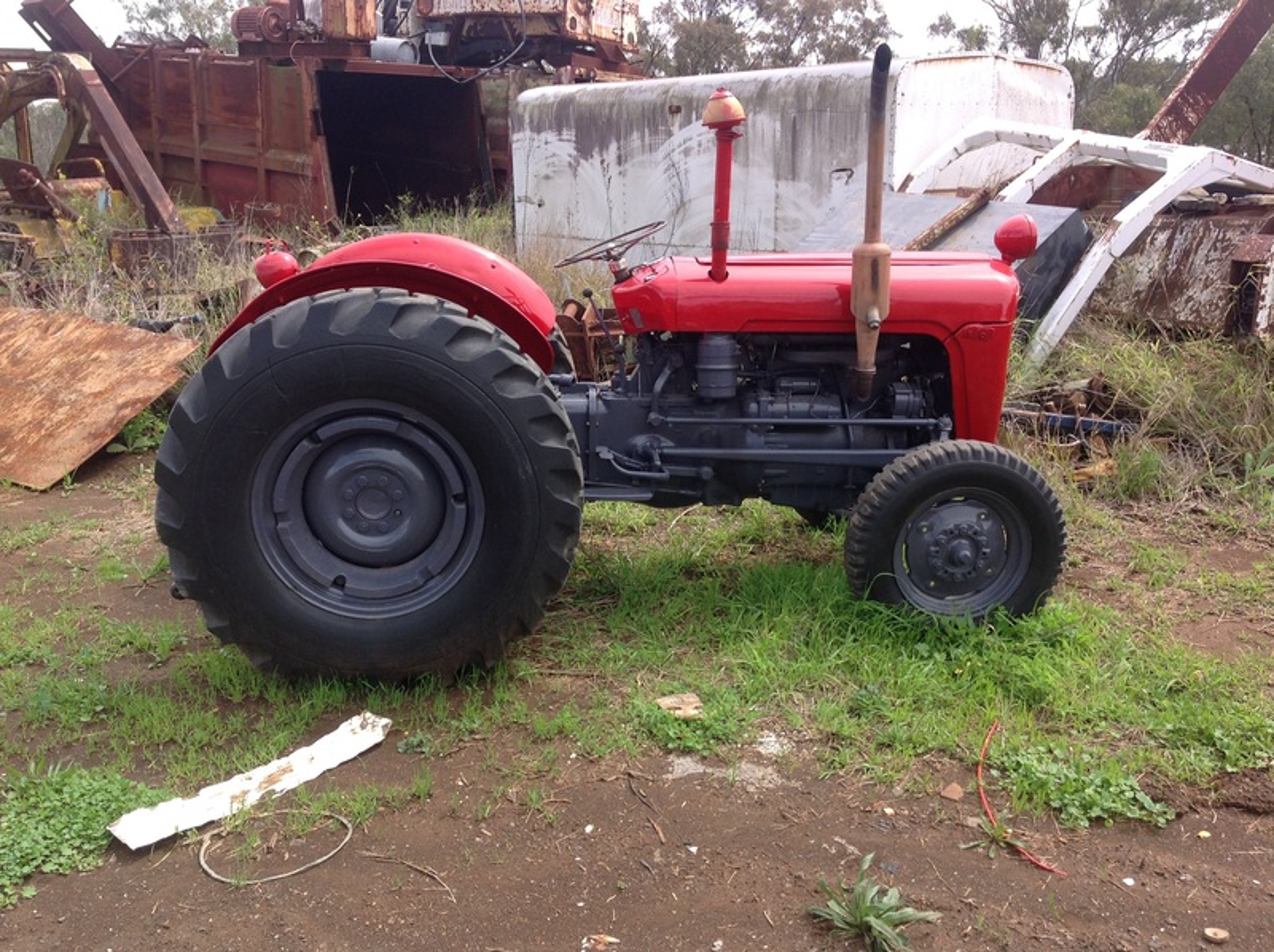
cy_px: 476
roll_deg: -1.1
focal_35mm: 35
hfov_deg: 52.7
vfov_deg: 40.6
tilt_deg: -13.6
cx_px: 637
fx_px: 1287
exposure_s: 1/593
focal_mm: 4.28
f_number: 2.4
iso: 50
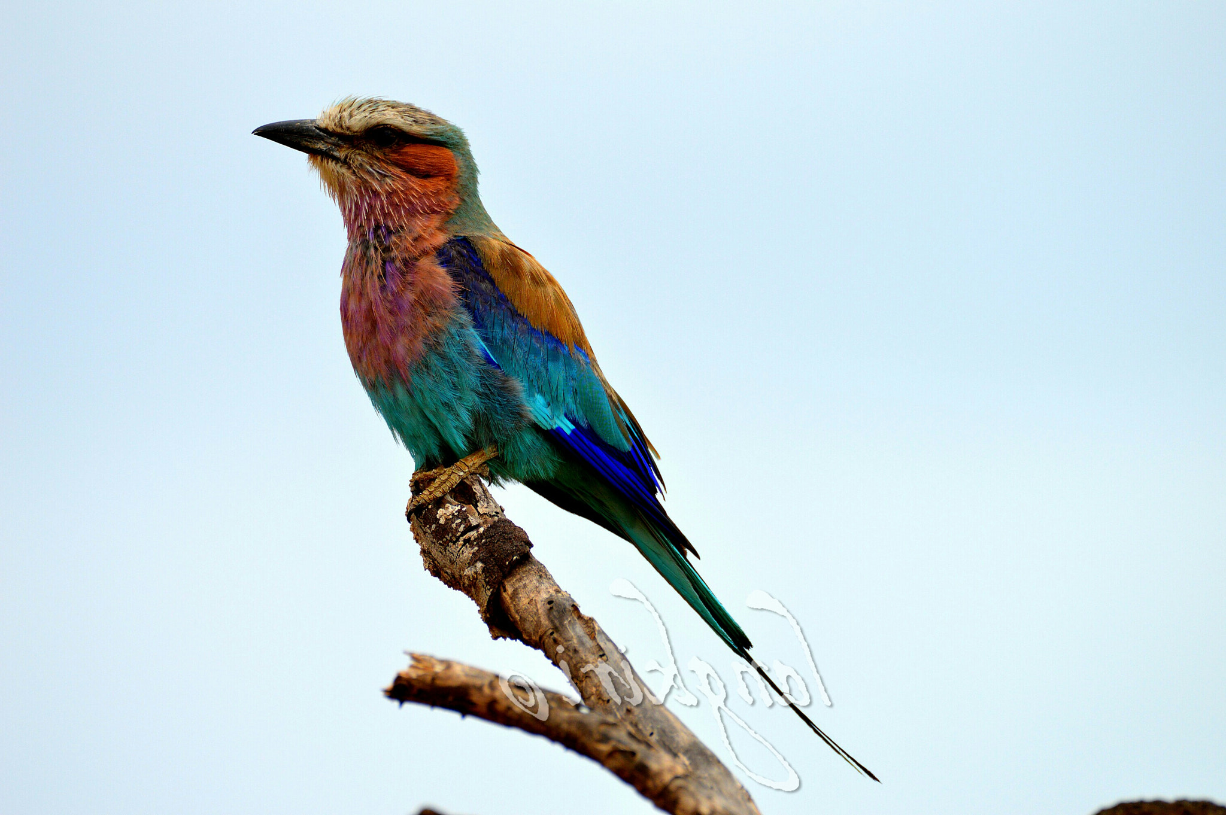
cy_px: 408
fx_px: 22458
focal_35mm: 660
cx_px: 613
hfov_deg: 3.1
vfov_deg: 2.1
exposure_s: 1/500
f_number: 6
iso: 400
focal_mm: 440
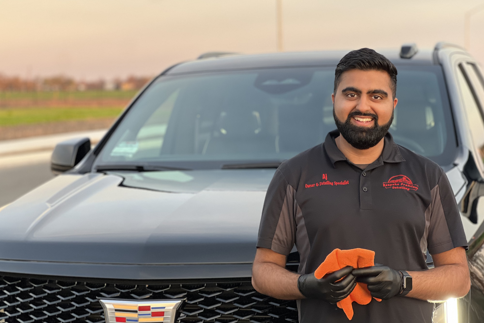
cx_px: 244
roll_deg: +1.4
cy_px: 162
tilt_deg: -3.8
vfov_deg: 16.9
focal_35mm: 81
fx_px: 1089
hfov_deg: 25.1
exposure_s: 1/121
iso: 200
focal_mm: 9
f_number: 2.8
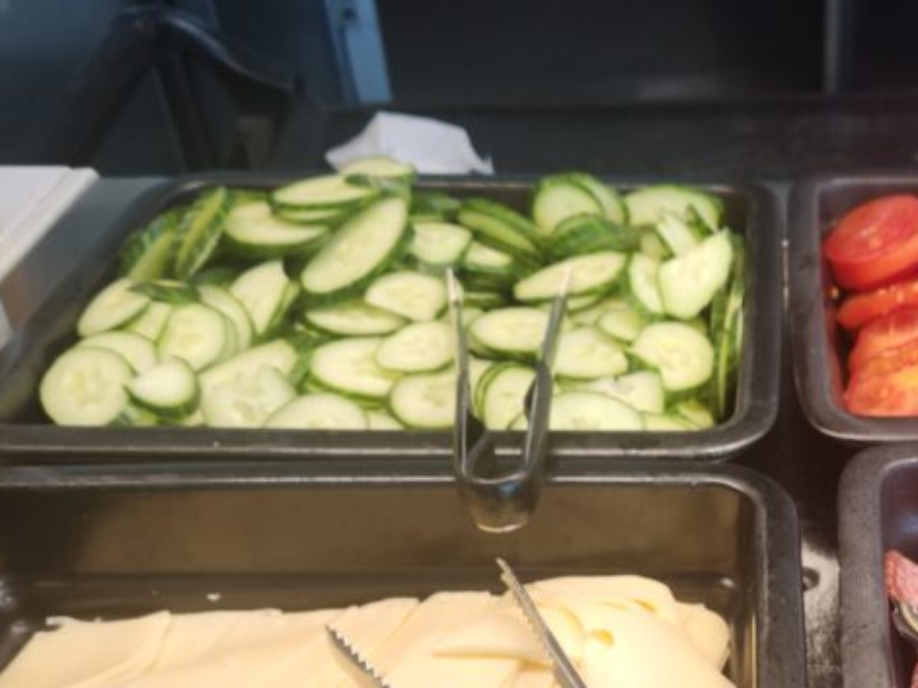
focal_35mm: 50
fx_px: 1326
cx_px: 838
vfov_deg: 28.2
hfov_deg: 35.8
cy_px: 592
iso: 80
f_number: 1.8
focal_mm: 5.4
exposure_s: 1/61
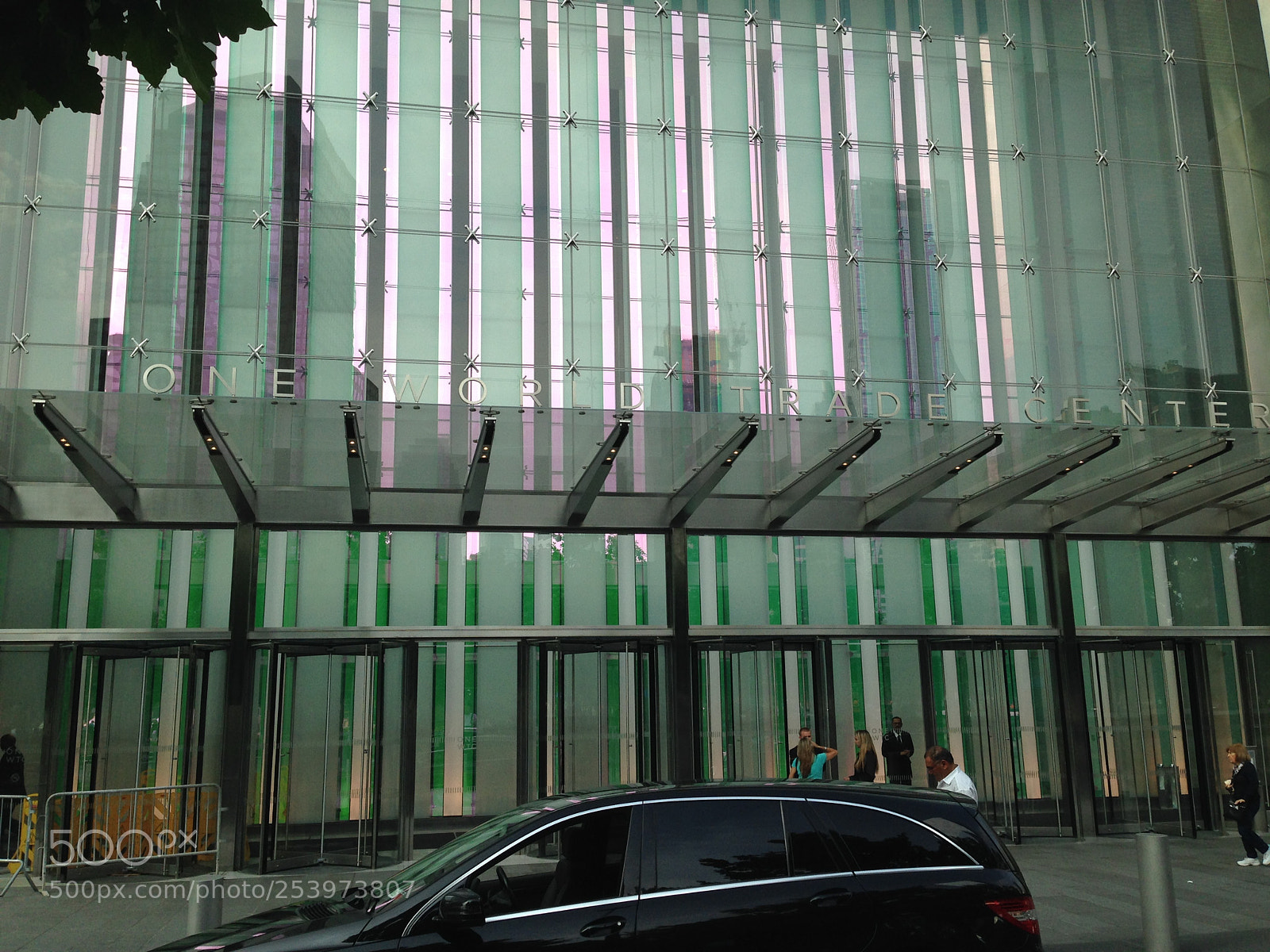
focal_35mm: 33
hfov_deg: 55.4
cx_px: 635
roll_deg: +0.0
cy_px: 476
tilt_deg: +12.6
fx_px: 1211
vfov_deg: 42.9
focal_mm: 4.12
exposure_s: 1/1153
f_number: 2.4
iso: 50
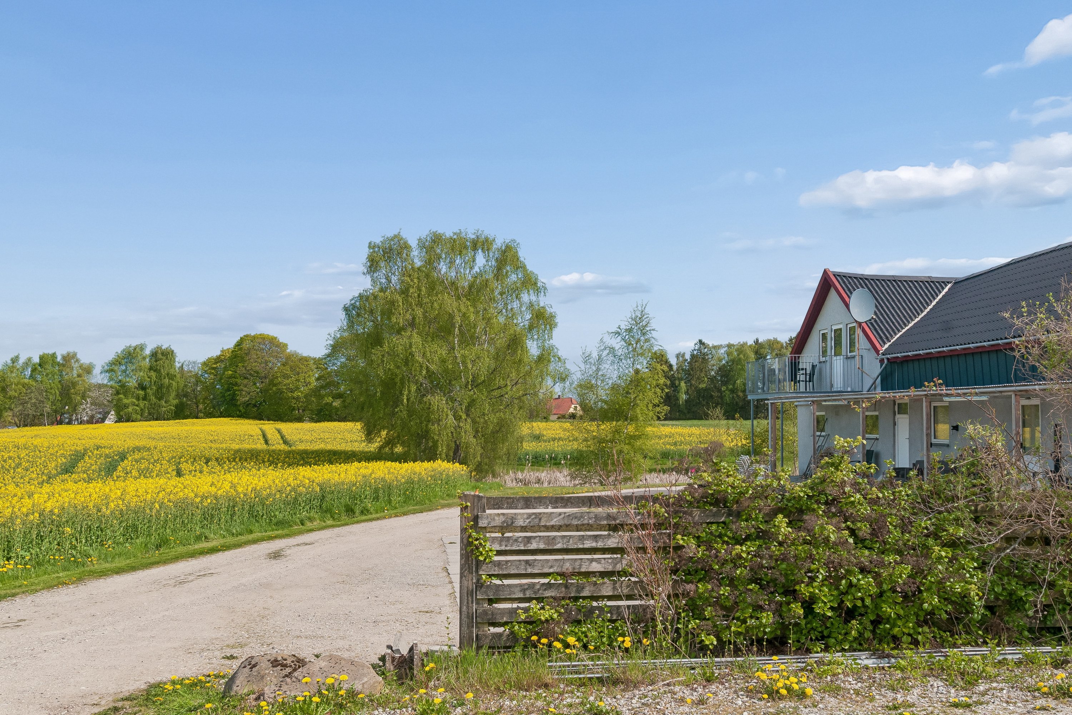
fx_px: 1072
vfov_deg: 36.9
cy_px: 358
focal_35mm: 36
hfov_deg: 53.1
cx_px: 536
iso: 200
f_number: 10
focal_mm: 24
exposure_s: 1/400
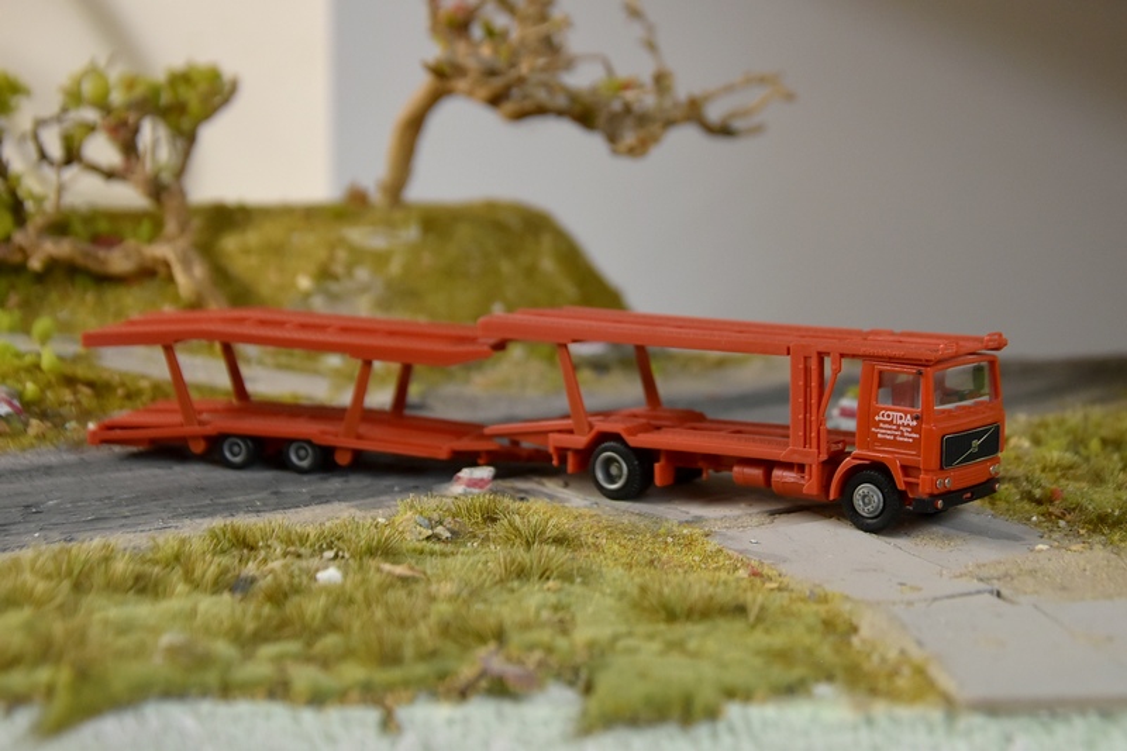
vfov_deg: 21.6
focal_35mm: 63
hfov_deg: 31.9
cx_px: 564
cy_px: 376
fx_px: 1972
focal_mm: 42
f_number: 4.8
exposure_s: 1/60
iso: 800
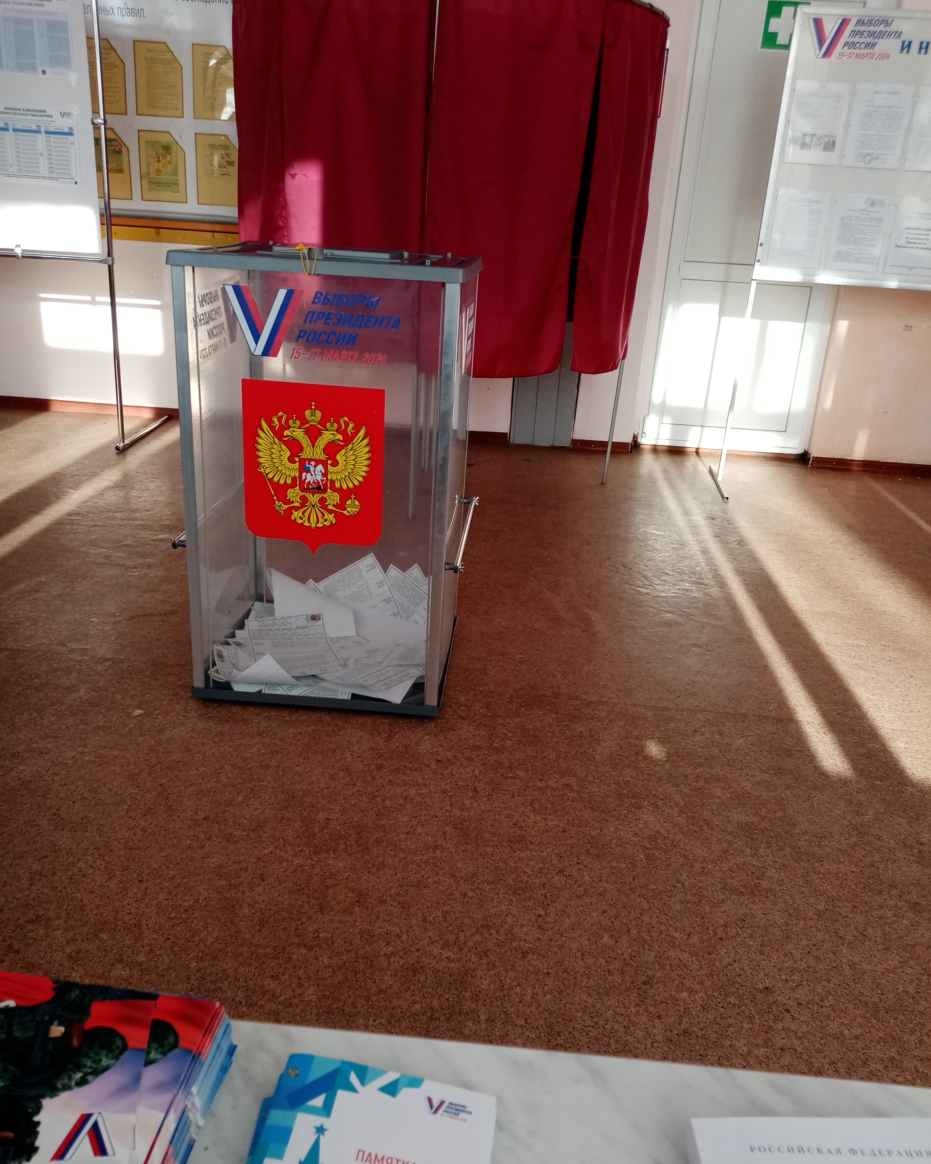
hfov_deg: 51.5
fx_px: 964
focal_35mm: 28
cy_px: 619
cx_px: 457
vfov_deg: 62.2
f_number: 1.8
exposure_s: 1/175
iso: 113
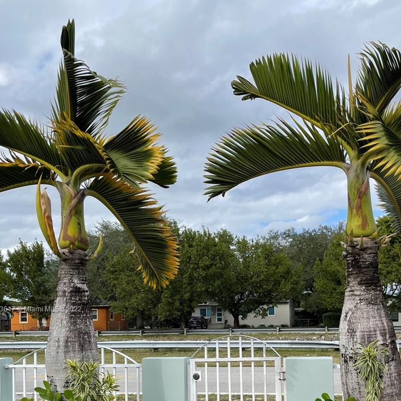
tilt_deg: +1.0
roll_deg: +0.8
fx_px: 511
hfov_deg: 42.7
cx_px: 233
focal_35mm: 39
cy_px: 310
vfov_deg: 41.3
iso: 32
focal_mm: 4.2
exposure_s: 1/3300
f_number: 1.6
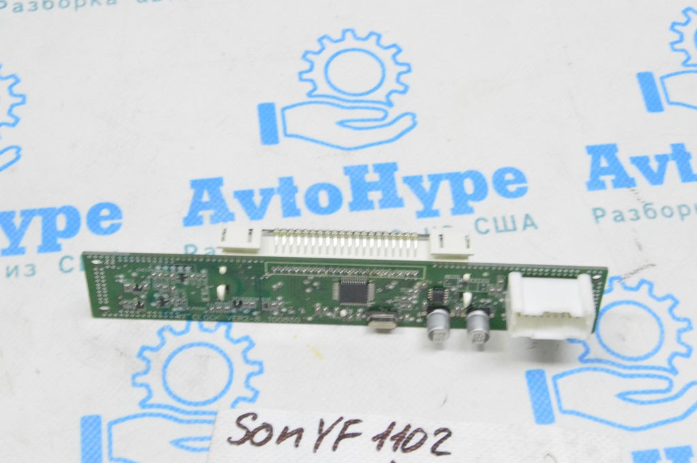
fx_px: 1335
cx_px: 348
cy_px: 232
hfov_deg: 29.3
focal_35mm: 69
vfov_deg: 19.7
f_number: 20
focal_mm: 46
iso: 6400
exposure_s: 1/15
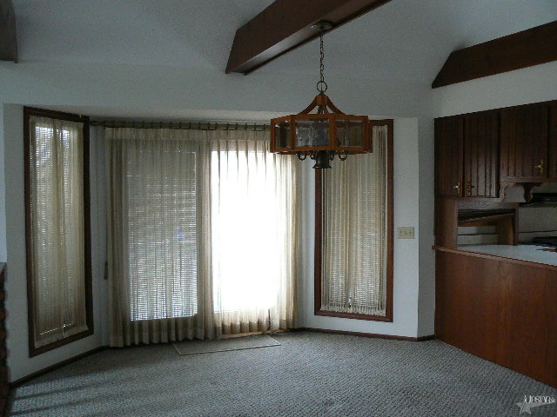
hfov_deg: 51.4
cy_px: 208
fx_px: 579
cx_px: 278
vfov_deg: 39.7
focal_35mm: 36
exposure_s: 1/15
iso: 200
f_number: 2.8
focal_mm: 6
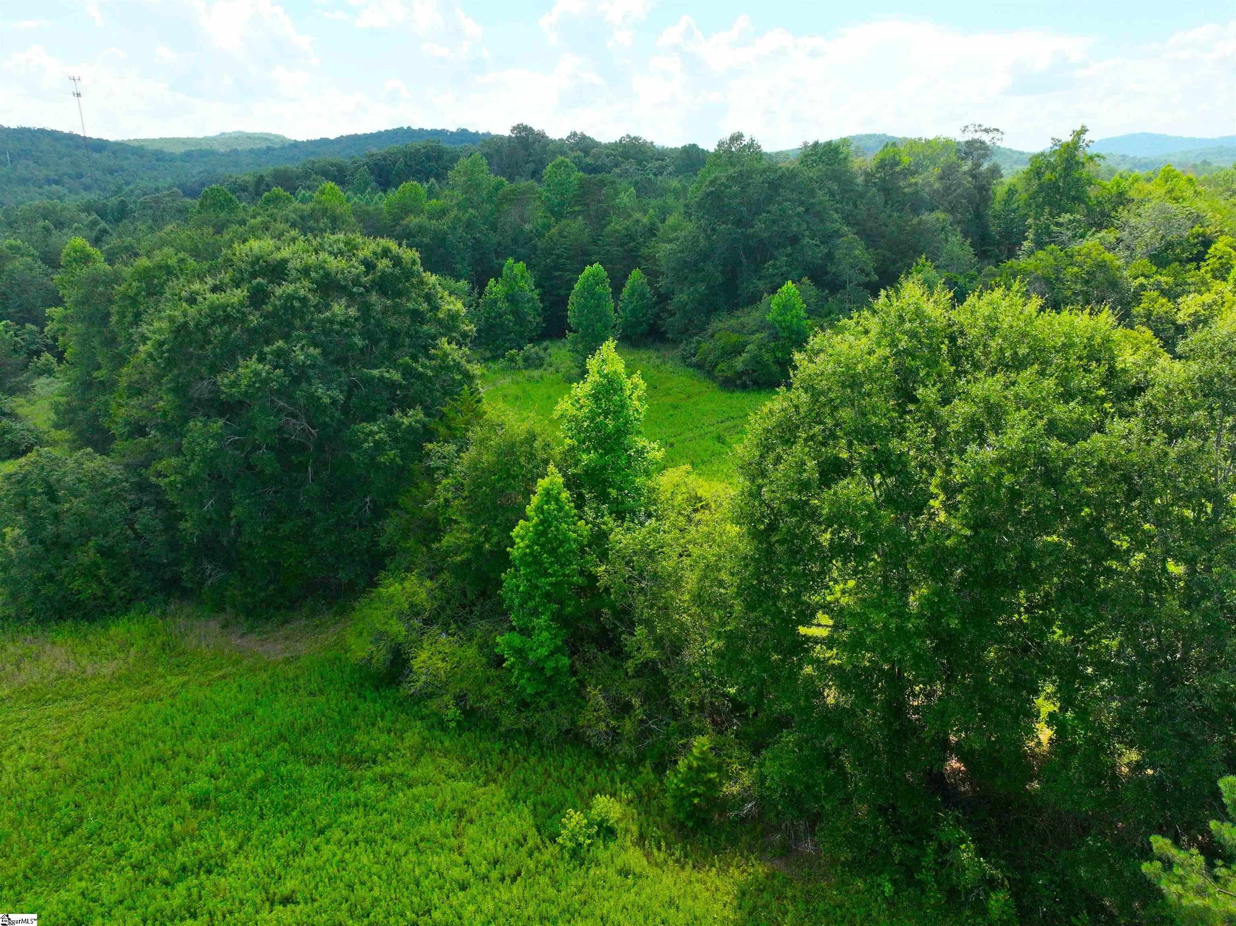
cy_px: 463
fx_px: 857
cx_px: 618
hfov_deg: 71.6
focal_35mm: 24
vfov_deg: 56.8
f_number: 2.8
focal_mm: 12.29
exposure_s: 1/240
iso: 400
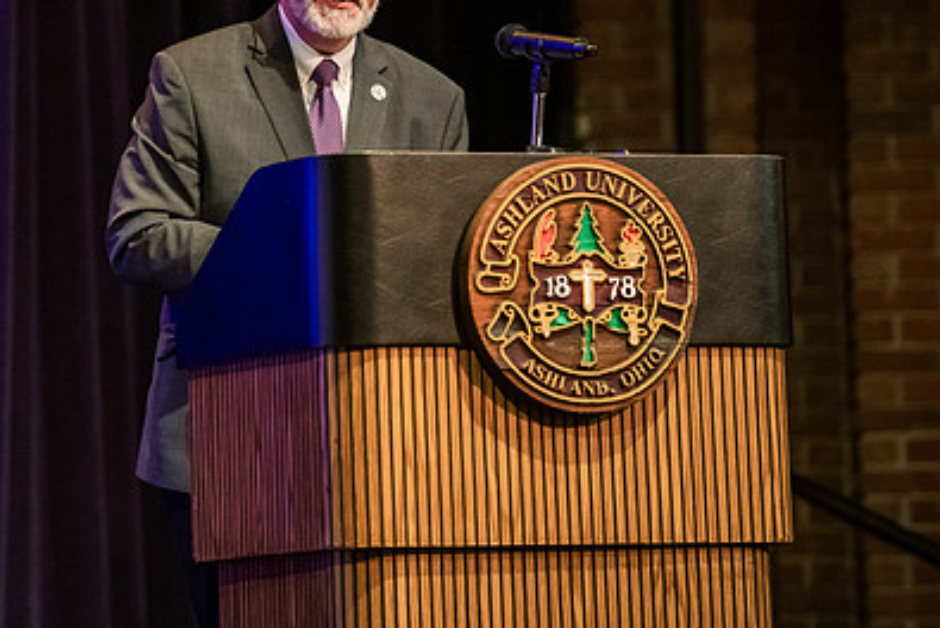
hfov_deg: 7.8
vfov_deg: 5.2
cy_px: 194
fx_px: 6898
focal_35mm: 264
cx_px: 324
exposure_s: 1/200
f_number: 2.8
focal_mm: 180
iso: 3200
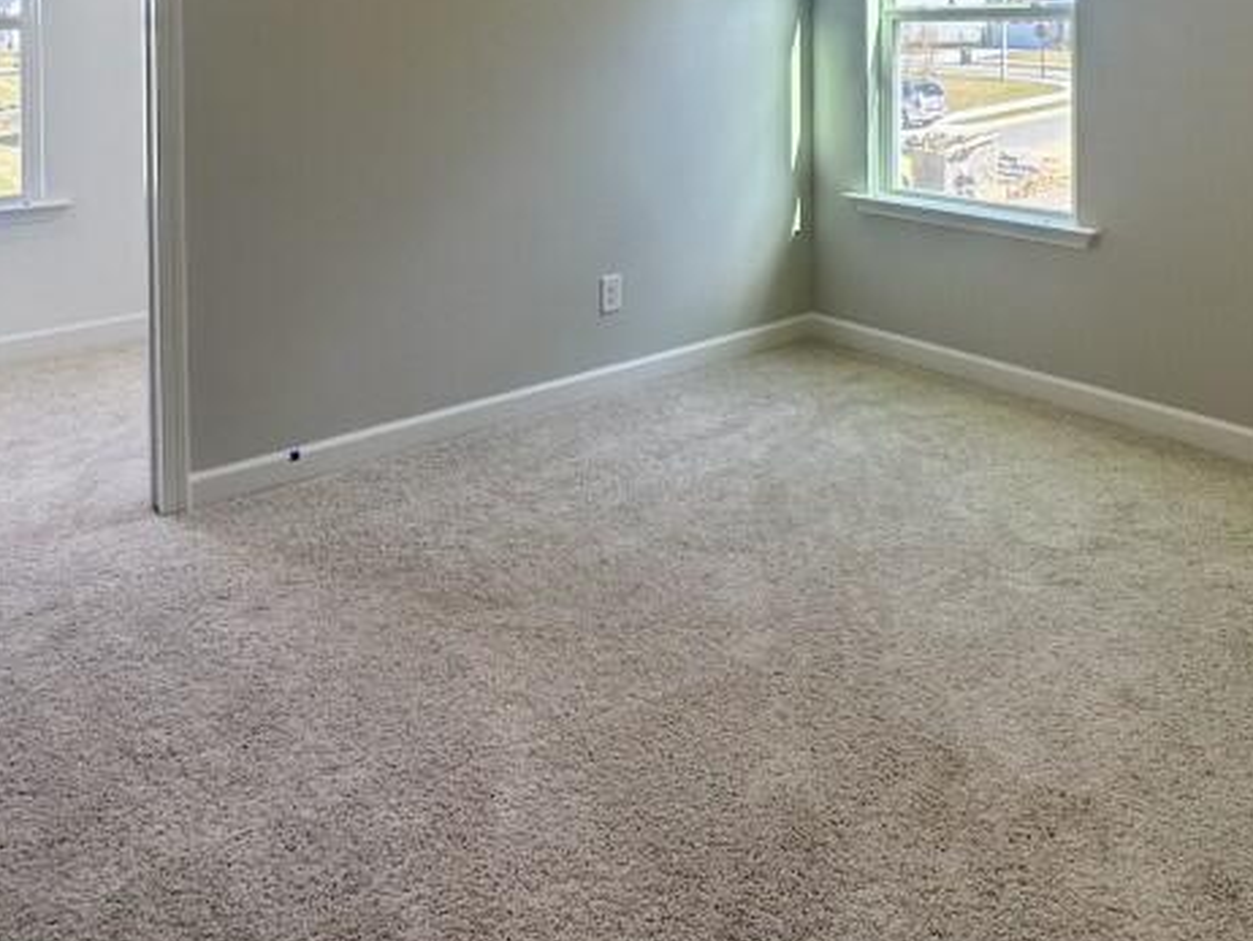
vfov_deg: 40.5
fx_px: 1123
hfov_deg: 58.3
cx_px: 662
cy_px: 24
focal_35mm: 31
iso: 50
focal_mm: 2.22
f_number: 2.2
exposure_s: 1/120
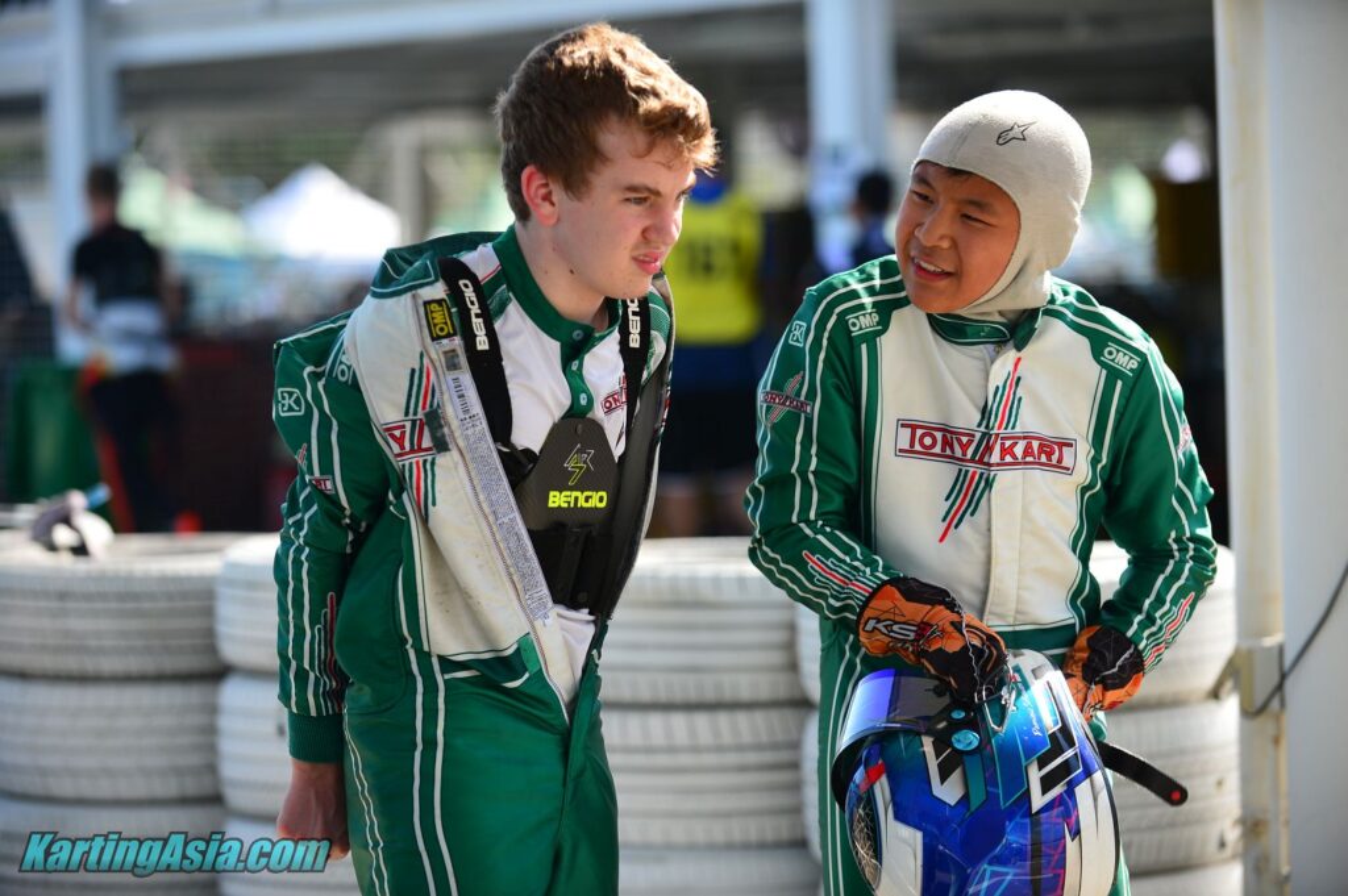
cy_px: 448
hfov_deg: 16.4
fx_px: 4677
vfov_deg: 10.9
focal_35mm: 125
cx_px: 674
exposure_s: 1/500
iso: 100
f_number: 2.8
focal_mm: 125
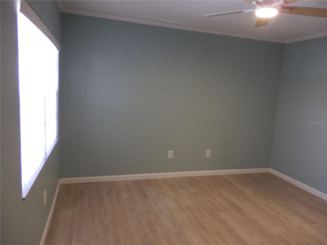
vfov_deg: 54.9
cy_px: 122
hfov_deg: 69.4
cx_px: 164
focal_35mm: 25
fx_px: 236
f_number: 3
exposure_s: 1/30
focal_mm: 4.5
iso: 250
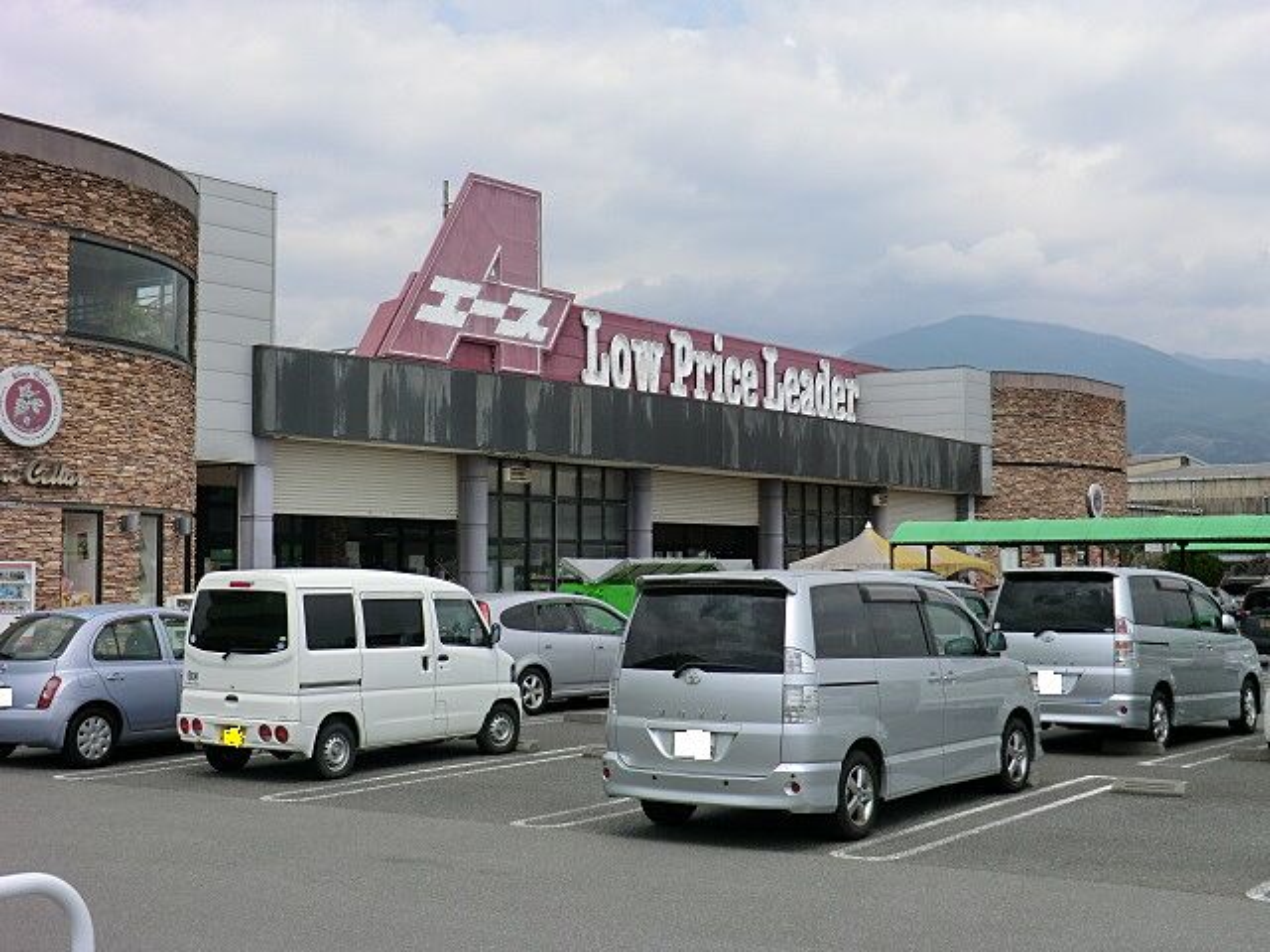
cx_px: 635
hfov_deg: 40.4
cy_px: 476
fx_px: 1724
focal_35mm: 47
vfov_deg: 30.9
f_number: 4
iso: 80
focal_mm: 8.4
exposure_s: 1/1000
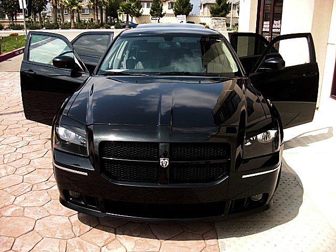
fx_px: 349
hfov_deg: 51.4
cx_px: 168
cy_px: 126
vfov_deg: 39.7
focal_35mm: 36
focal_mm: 6.3
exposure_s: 1/500
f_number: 2.8
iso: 50
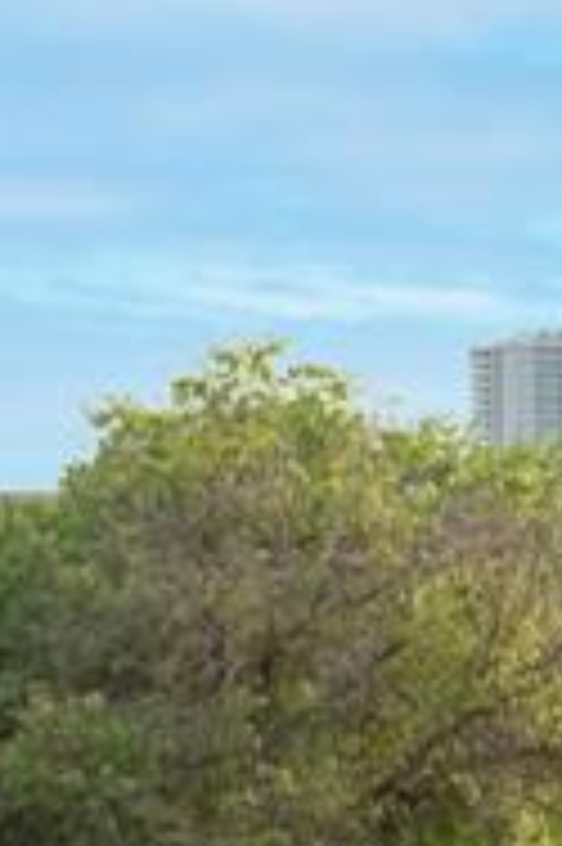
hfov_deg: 6.3
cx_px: 1929
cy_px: 614
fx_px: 4480
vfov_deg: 10.8
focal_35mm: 191
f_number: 7.1
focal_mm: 35
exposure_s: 1/160
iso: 100
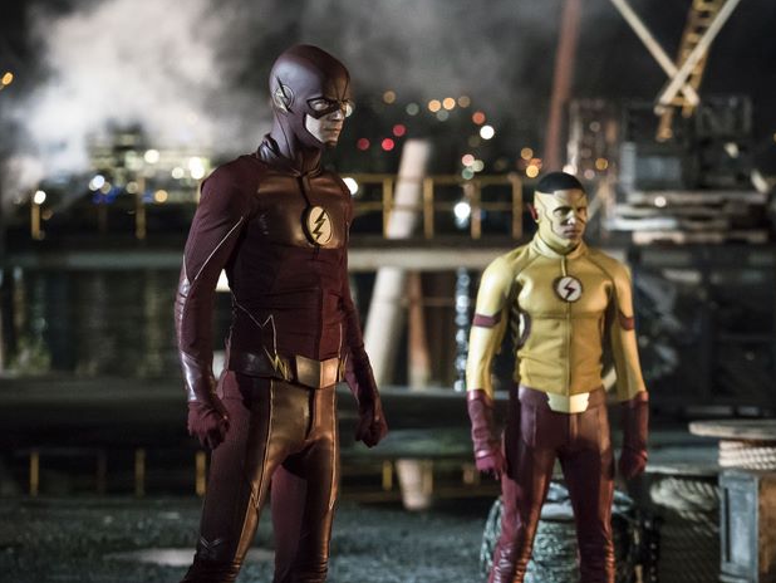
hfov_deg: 12.5
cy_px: 292
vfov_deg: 9.4
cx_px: 438
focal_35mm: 158
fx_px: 3543
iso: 10000
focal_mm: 145
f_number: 4.5
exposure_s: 1/160
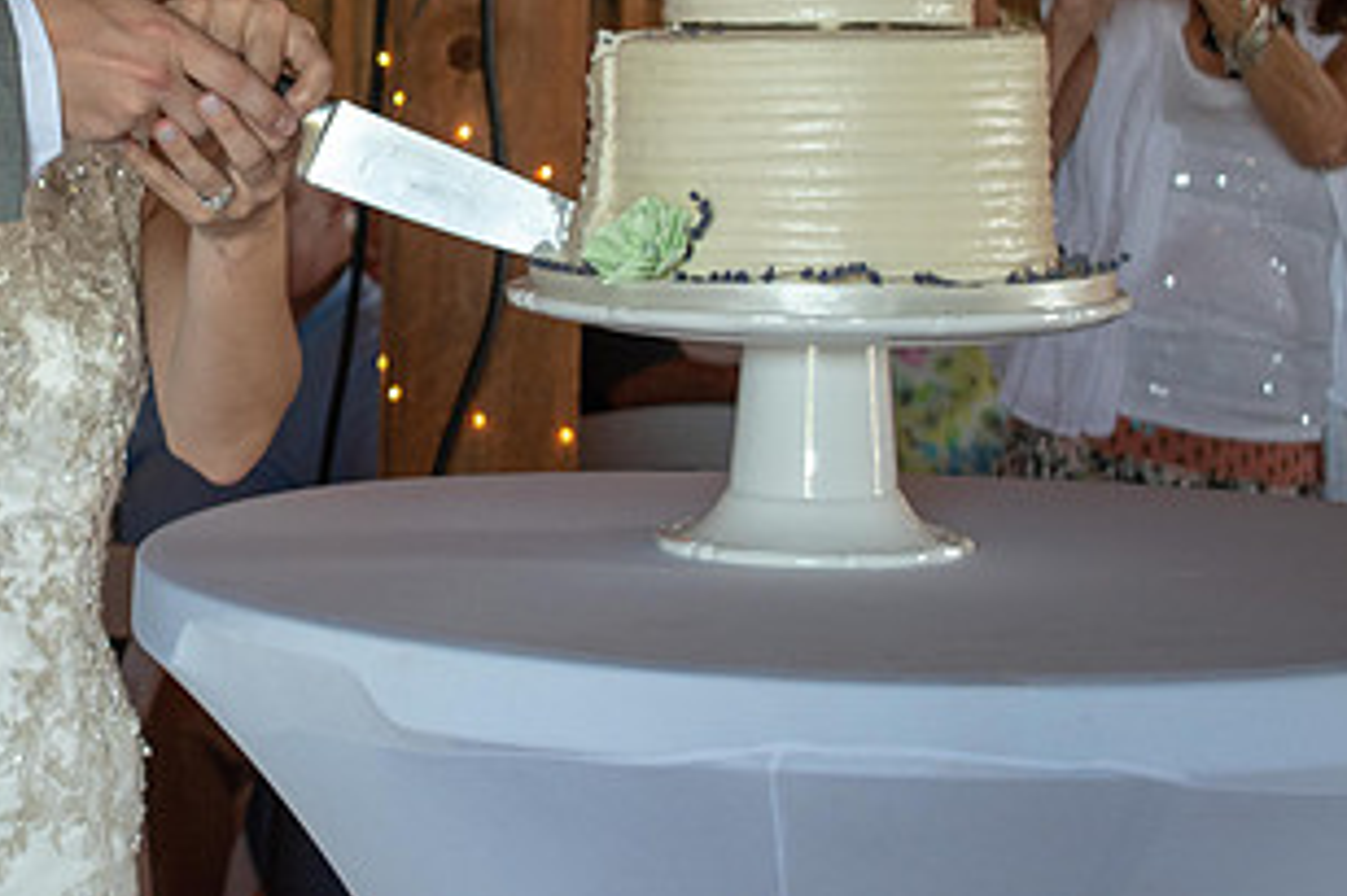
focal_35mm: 113
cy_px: 164
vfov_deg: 12.1
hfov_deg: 17.8
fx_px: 4226
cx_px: 140
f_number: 5
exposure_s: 1/60
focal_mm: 40
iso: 640
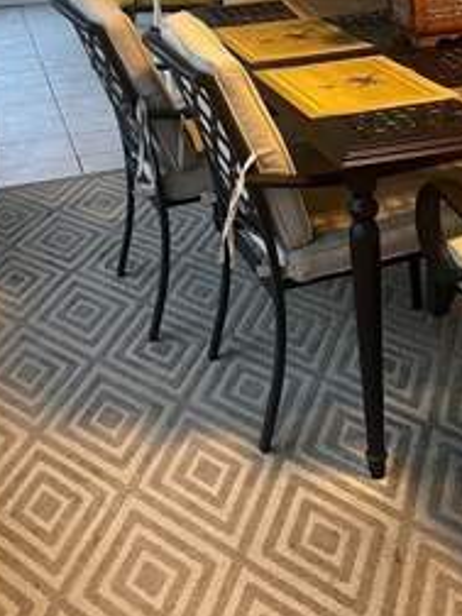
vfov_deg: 29.0
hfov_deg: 22.1
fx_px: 1174
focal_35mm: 66
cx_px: 318
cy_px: 171
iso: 400
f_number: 1.6
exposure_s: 1/40
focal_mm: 5.1
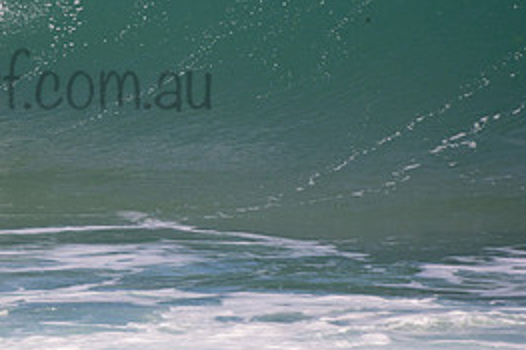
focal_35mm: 1326
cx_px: 0
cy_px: 63
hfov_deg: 1.6
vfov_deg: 1.0
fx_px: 19361
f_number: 5.6
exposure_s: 1/1250
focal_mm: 400
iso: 200
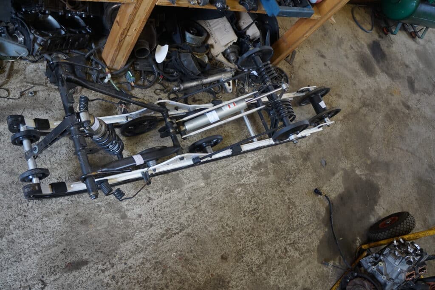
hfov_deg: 67.4
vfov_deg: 47.9
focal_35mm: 27
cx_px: 218
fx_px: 326
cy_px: 145
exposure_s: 1/60
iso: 500
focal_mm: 18
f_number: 3.5
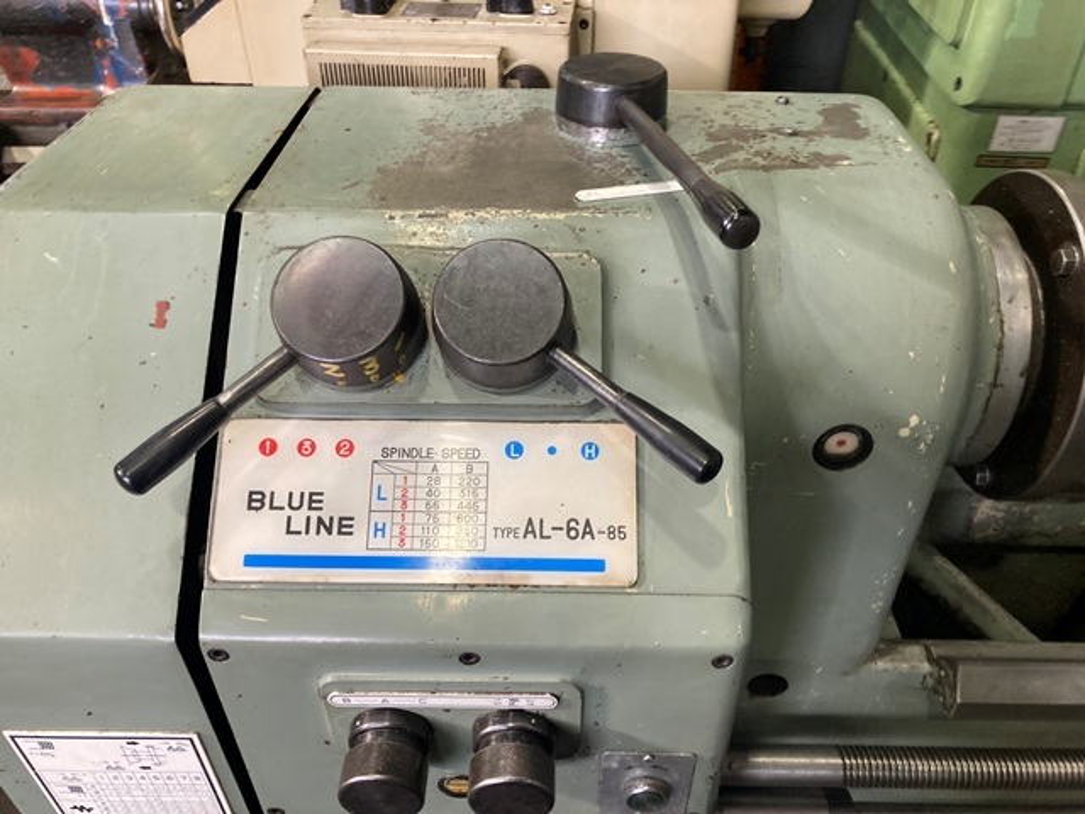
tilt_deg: -37.5
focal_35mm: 28
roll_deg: -2.3
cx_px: 542
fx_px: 878
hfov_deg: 63.4
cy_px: 407
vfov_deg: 49.7
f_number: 1.8
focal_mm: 3.99
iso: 80
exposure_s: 1/120
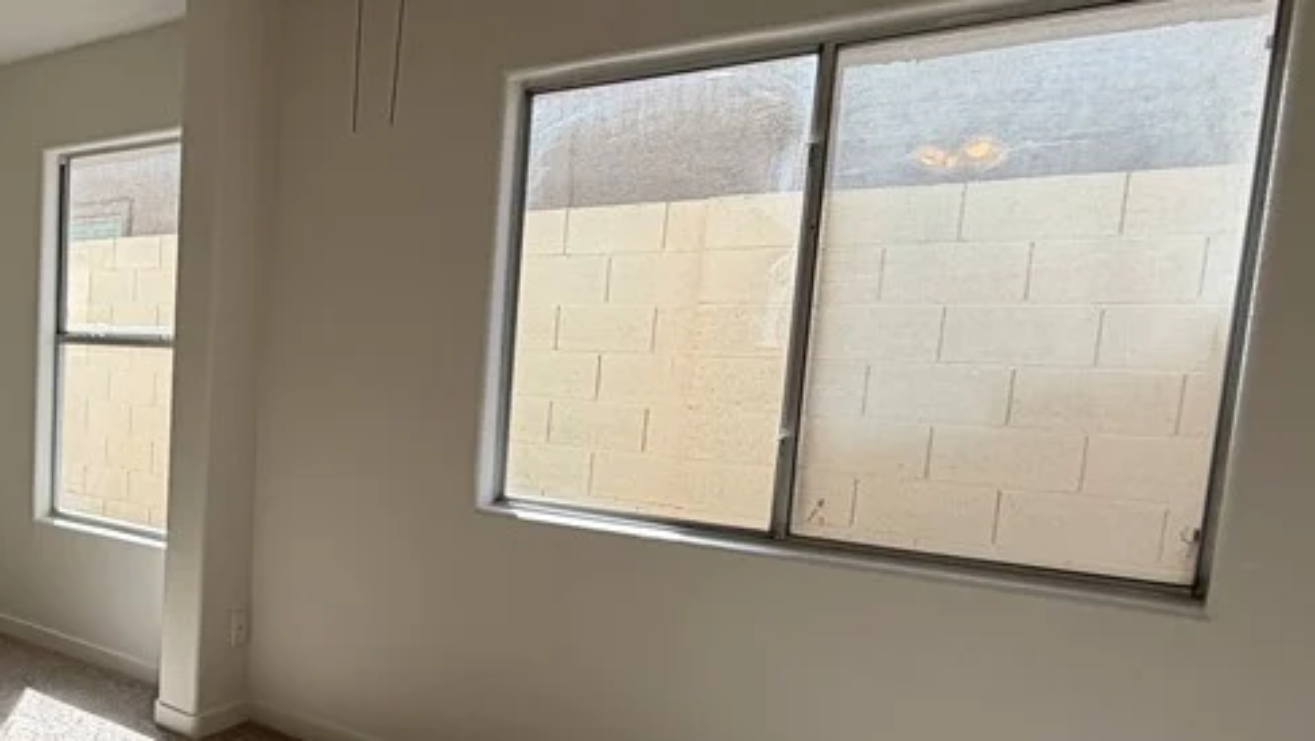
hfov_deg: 53.0
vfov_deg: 36.5
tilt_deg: -8.9
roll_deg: -0.6
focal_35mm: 32
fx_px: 1116
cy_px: 474
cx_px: 119
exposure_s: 1/502
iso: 50
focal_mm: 2.22
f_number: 2.2
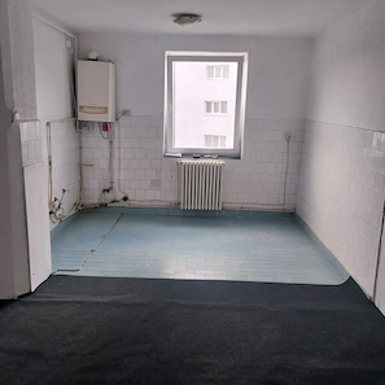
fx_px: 390
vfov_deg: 52.5
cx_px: 192
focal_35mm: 31
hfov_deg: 52.5
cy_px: 178
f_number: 1.8
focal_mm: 4
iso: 64
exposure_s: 1/50
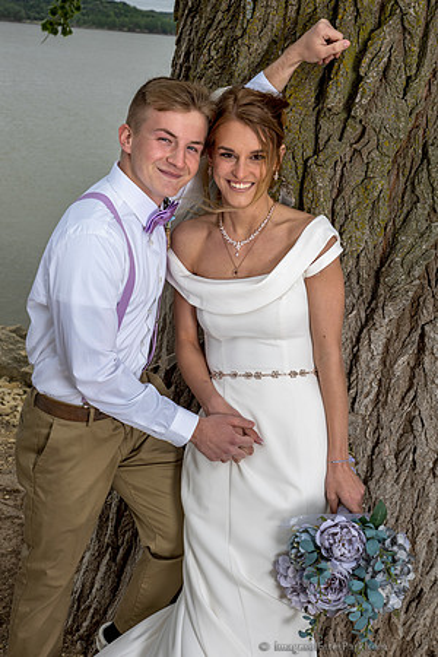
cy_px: 328
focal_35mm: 40
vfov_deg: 48.5
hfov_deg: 33.4
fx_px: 730
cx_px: 219
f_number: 8
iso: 100
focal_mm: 40
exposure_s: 1/200
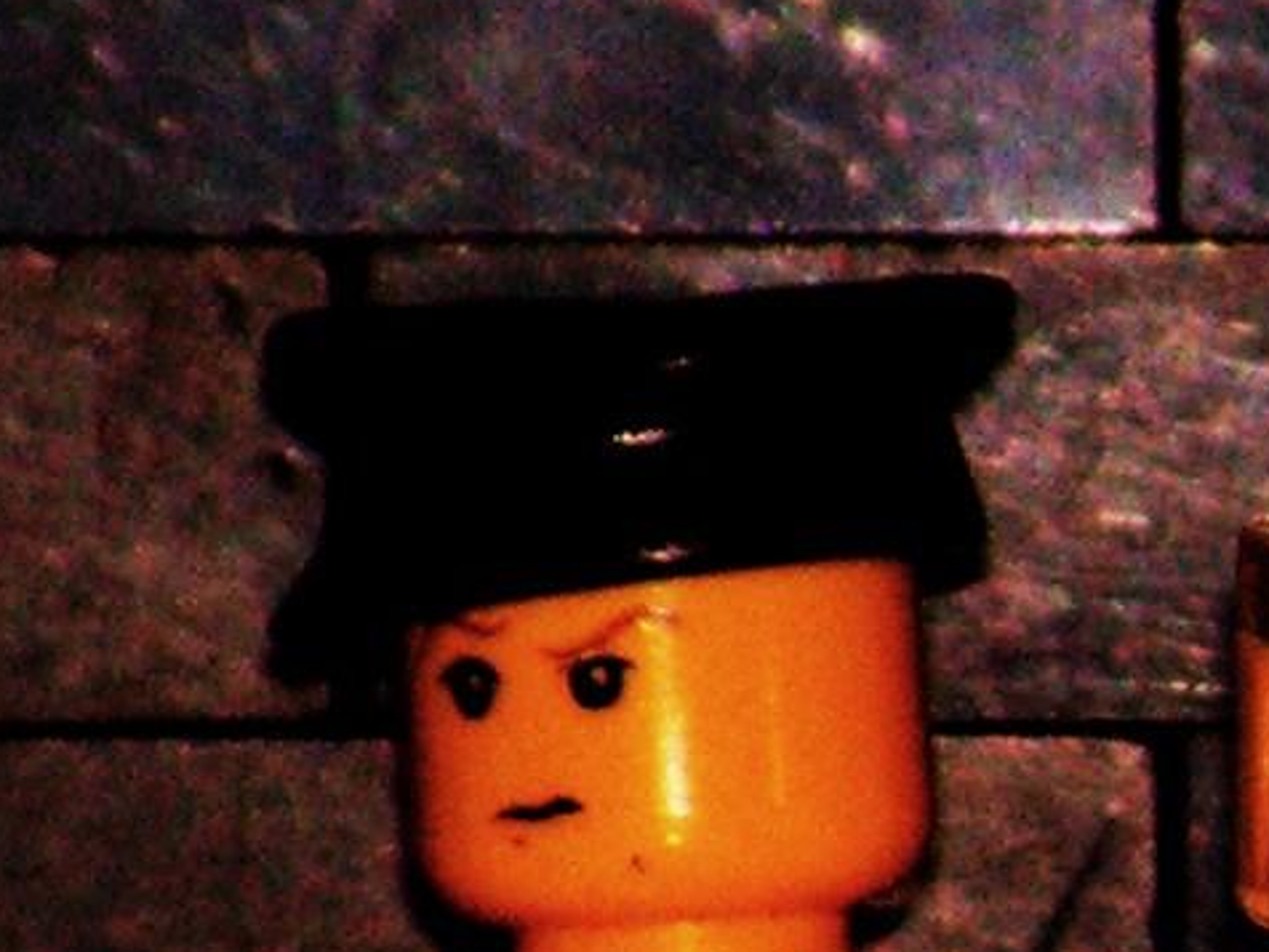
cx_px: 2074
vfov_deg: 1.5
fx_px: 35780
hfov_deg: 2.0
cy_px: 1117
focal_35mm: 976
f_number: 4.8
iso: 200
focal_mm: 37.9
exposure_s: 1/200
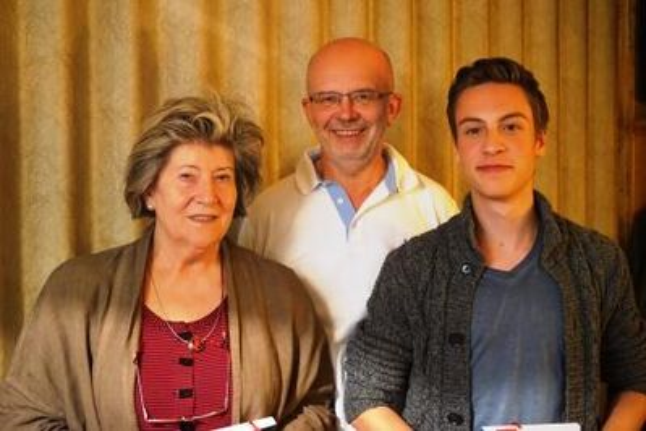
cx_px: 323
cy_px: 216
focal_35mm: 46
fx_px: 825
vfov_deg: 29.2
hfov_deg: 42.7
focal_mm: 46
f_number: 4.5
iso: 6400
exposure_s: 1/30
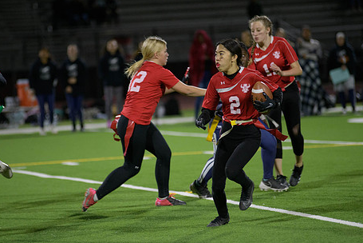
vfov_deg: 5.4
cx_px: 176
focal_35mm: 255
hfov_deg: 8.1
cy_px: 125
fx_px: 2573
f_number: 2.8
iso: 2500
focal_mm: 200
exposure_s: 1/640
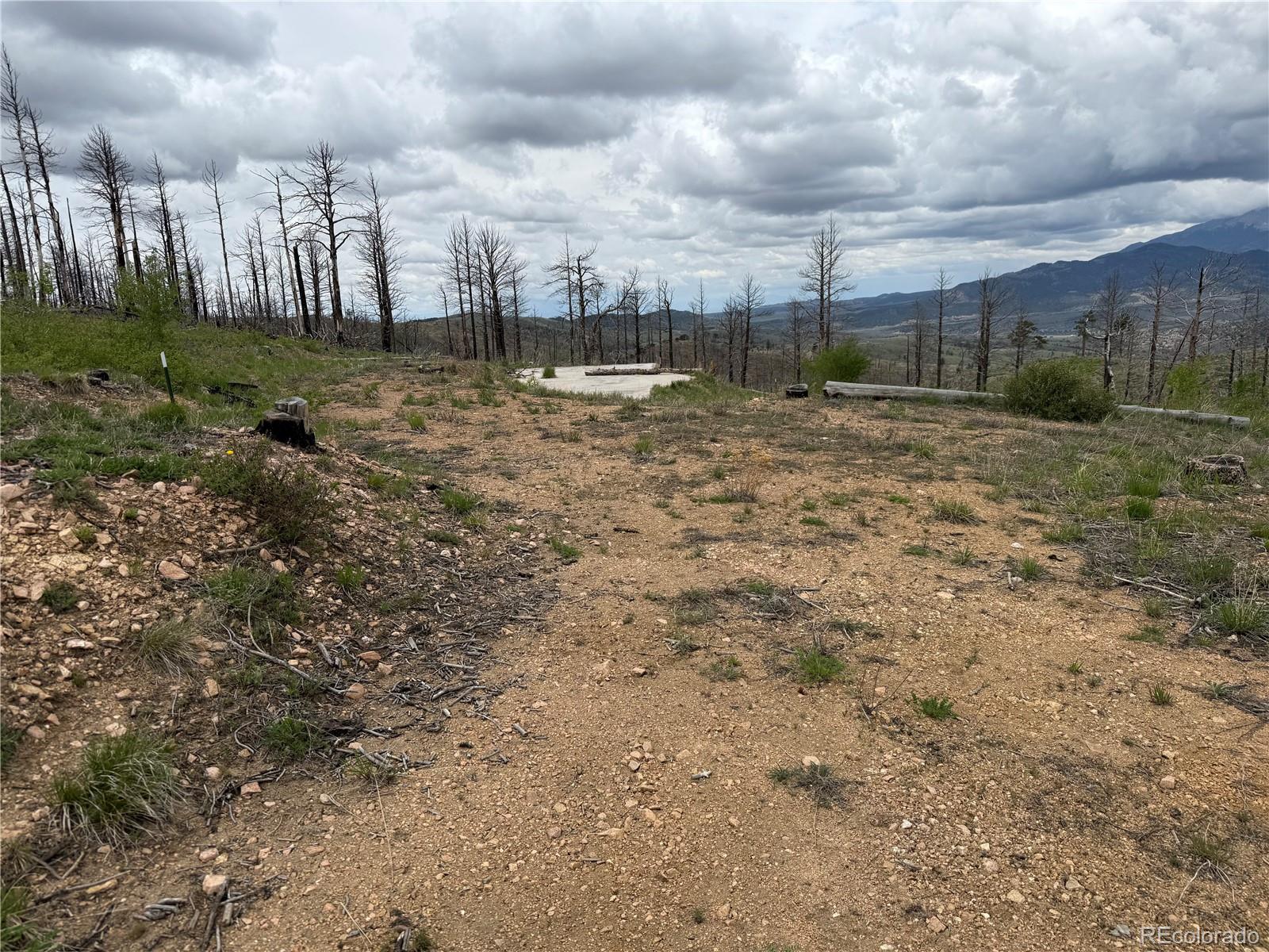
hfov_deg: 71.6
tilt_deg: -9.1
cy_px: 476
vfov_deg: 56.8
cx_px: 634
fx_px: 880
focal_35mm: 24
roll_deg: +3.6
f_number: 1.78
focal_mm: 6.76
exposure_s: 1/6173
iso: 80
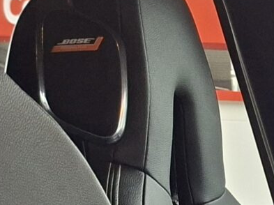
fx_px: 1186
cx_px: 651
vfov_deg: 8.8
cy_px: 525
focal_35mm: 150
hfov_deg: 11.1
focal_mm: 5.54
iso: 64
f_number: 1.8
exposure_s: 1/100
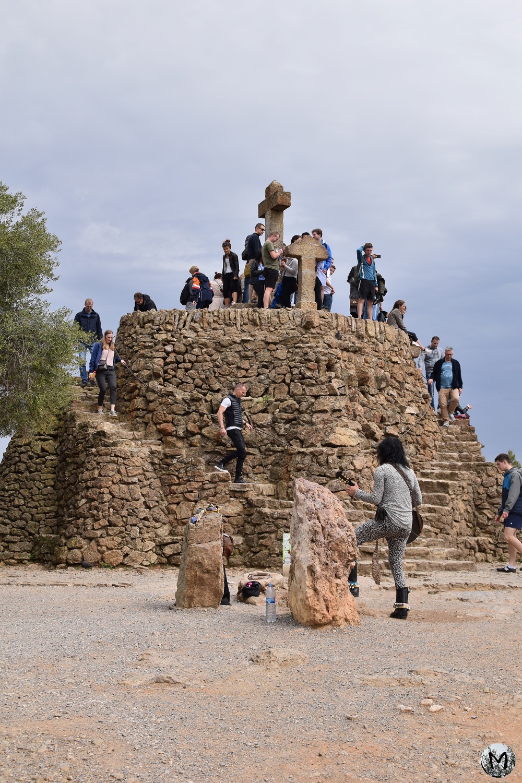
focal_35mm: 48
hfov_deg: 28.1
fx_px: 1044
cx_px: 261
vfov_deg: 41.1
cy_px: 392
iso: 200
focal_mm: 32
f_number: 9
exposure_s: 1/320
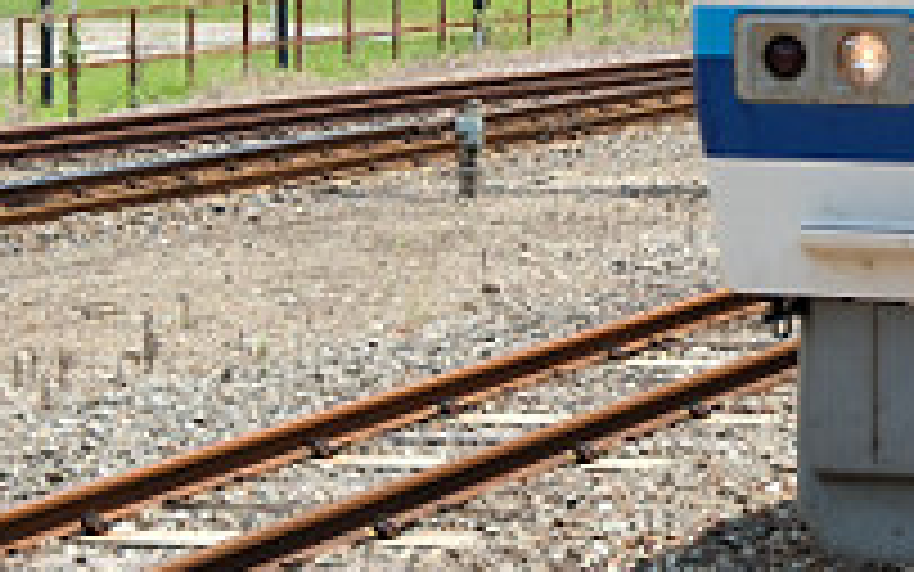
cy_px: -329
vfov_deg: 8.3
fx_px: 3837
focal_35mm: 154
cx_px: 1486
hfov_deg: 12.7
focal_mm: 26.4
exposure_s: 1/950
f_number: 3.2
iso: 160
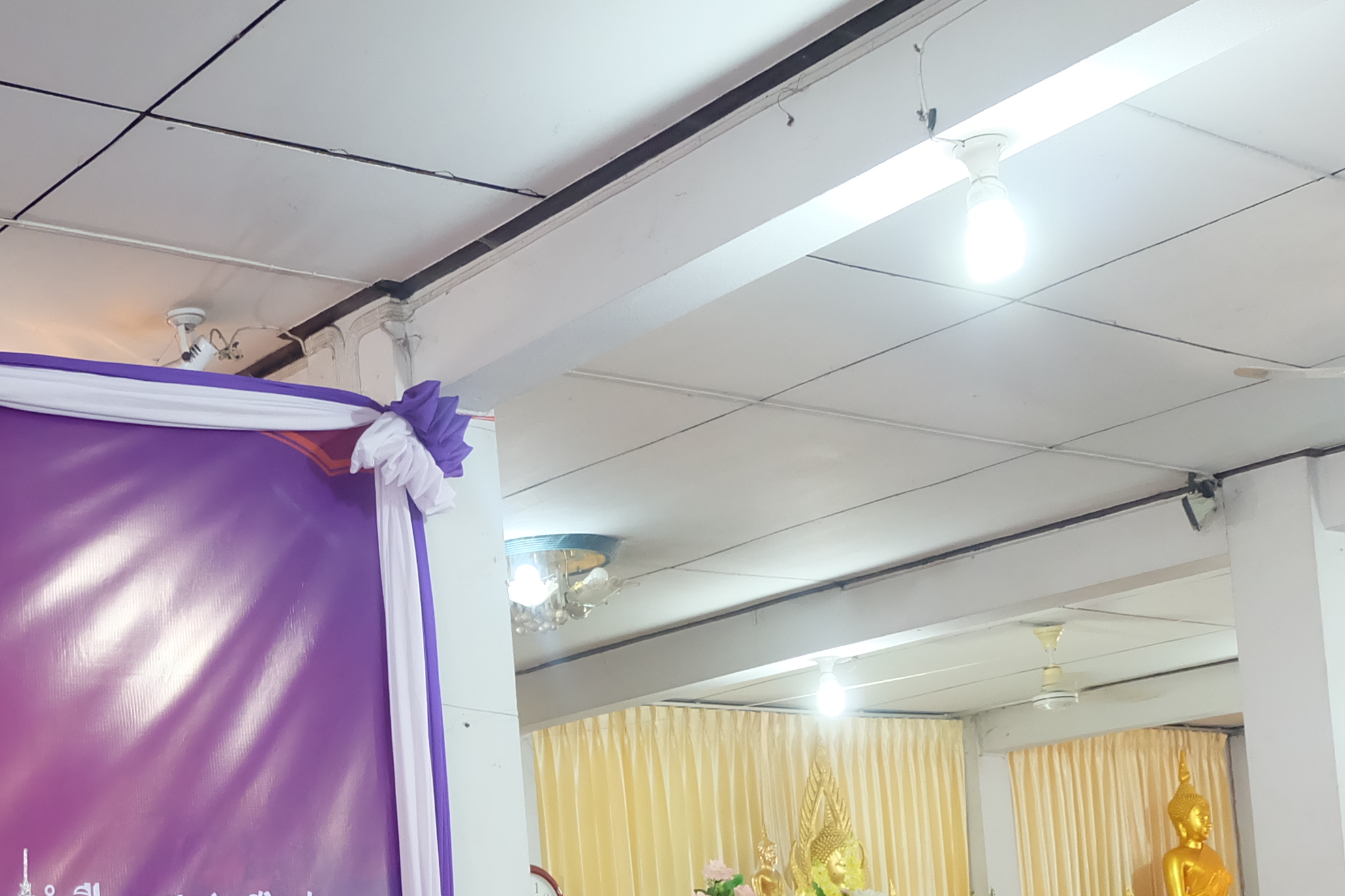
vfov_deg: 22.6
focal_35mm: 57
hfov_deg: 34.3
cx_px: 341
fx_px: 2129
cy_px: 959
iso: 2500
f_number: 3.5
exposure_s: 1/70
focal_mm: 16
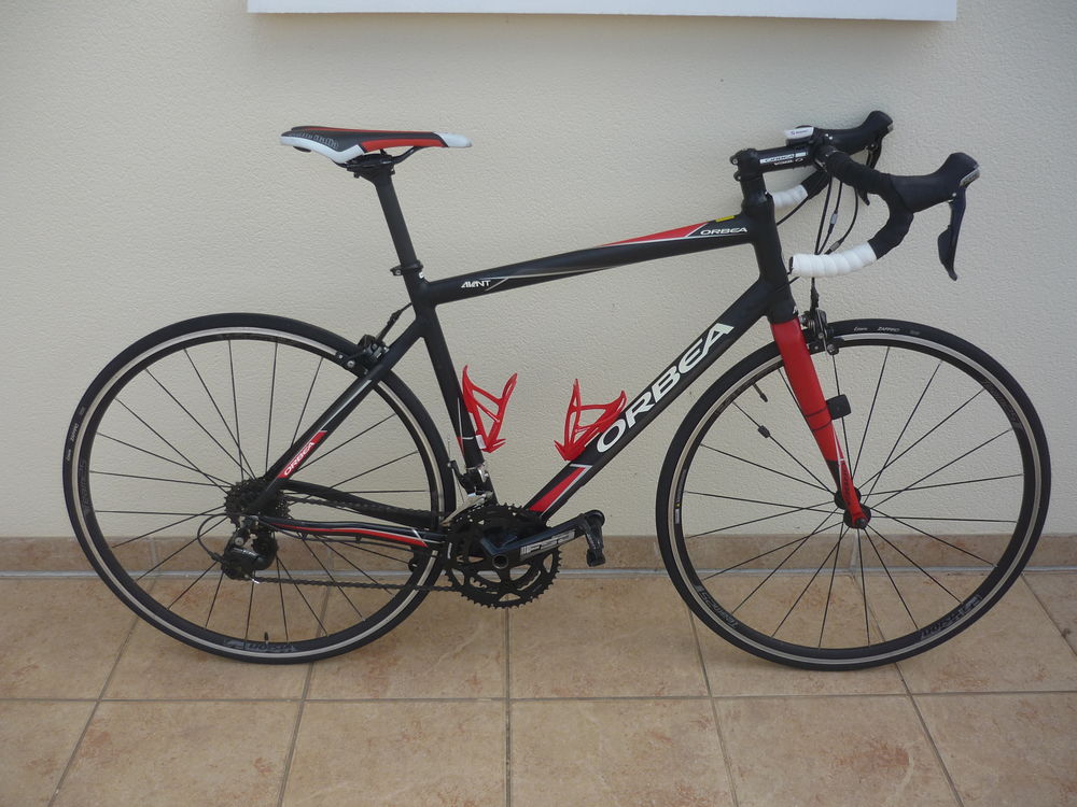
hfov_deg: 55.4
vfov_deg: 42.9
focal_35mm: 33
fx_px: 1027
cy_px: 404
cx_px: 538
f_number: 2.8
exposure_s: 1/640
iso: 100
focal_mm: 5.5
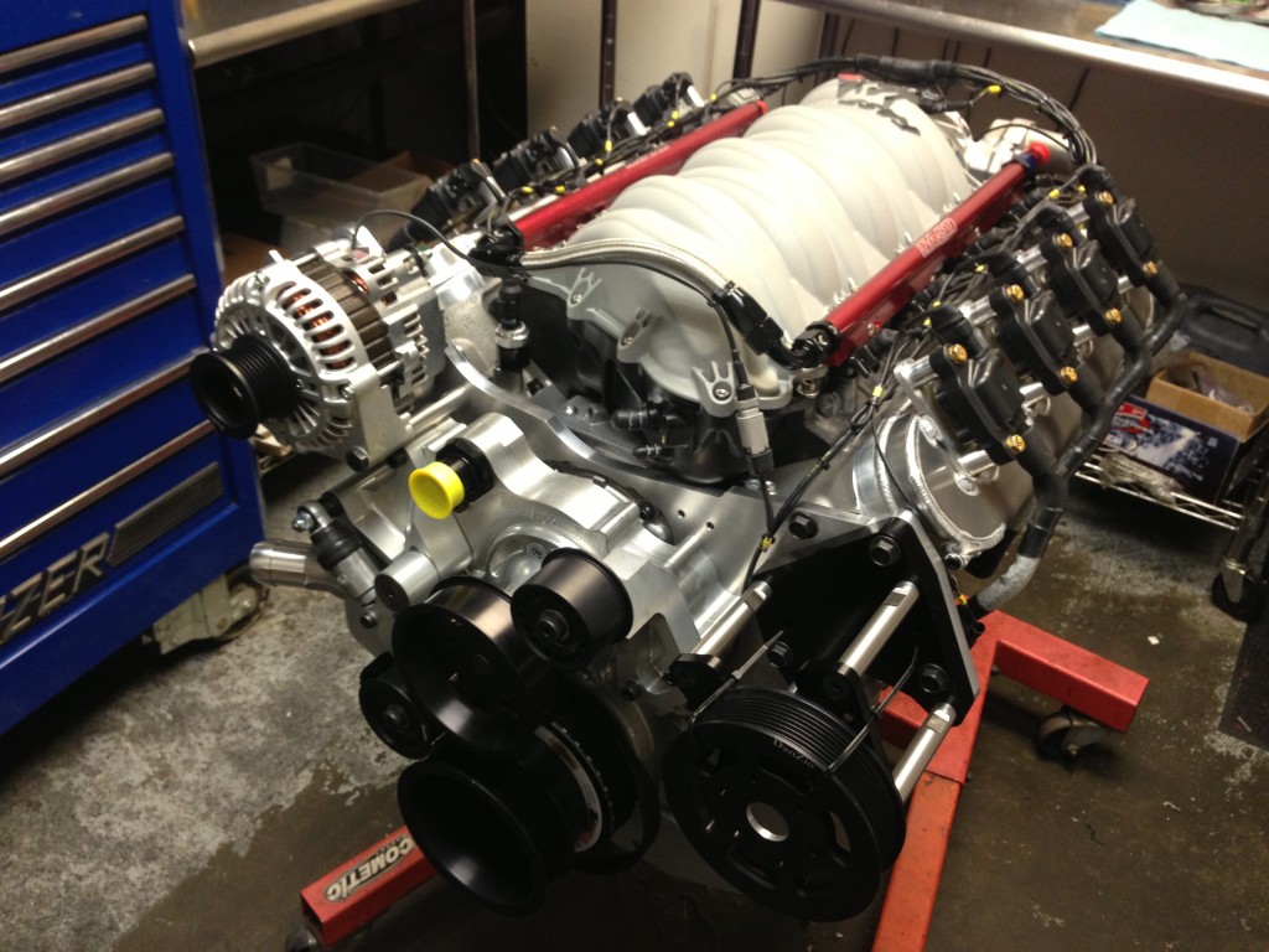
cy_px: 476
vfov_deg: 42.9
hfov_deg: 55.4
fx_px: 1210
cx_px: 634
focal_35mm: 33
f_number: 2.4
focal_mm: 4.13
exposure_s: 1/20
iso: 160
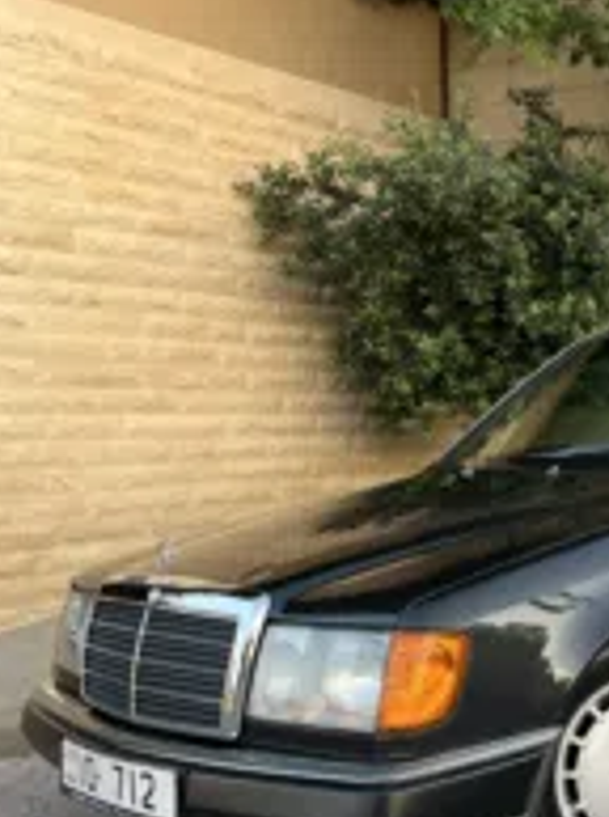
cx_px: 617
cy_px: 525
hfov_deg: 25.5
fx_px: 1271
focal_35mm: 54
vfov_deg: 35.4
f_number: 1.6
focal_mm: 5.1
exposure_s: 1/121
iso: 80
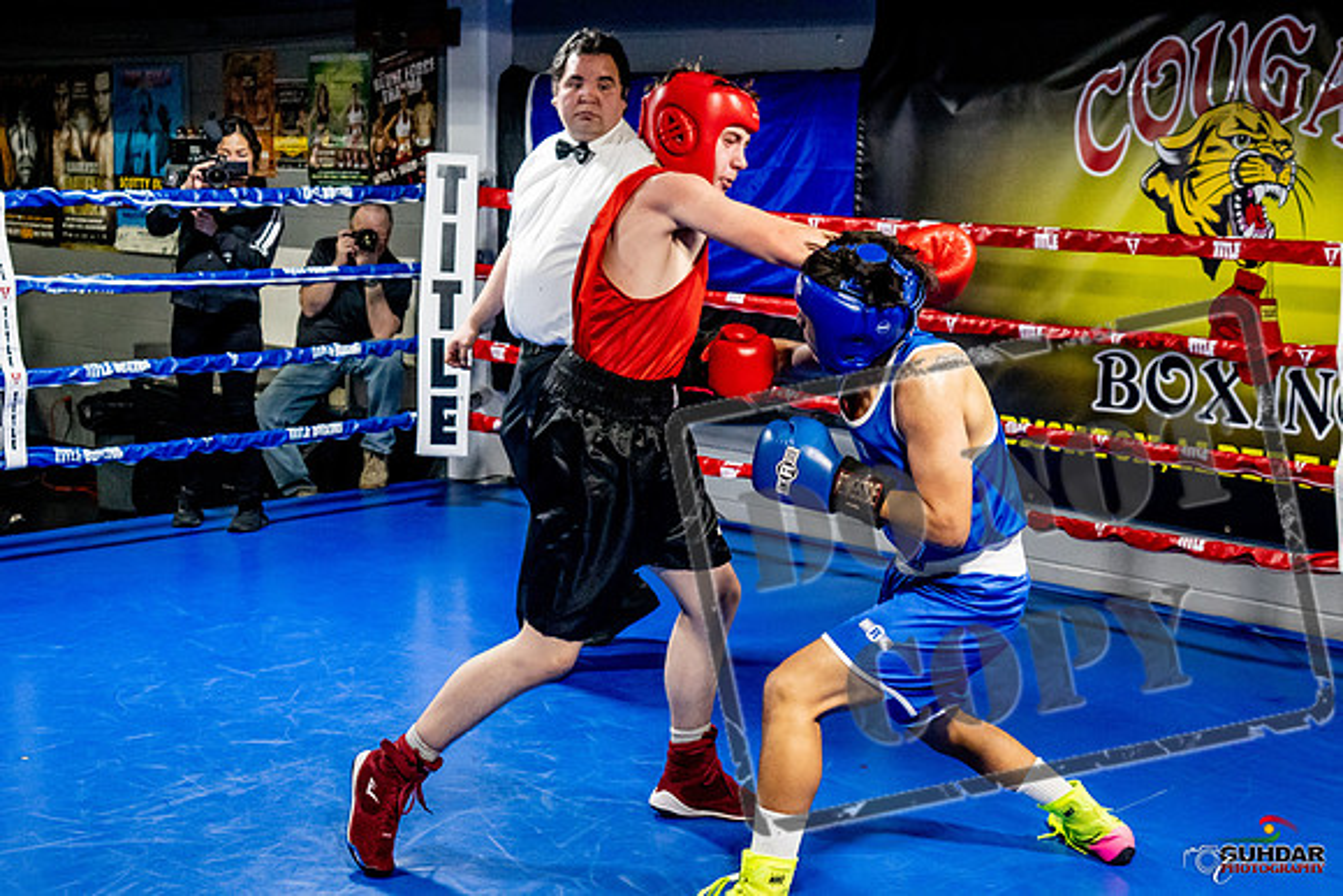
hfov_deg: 38.2
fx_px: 1940
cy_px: 448
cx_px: 672
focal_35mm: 52
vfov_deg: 26.0
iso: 5000
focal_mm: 35
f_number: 2.8
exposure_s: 1/800
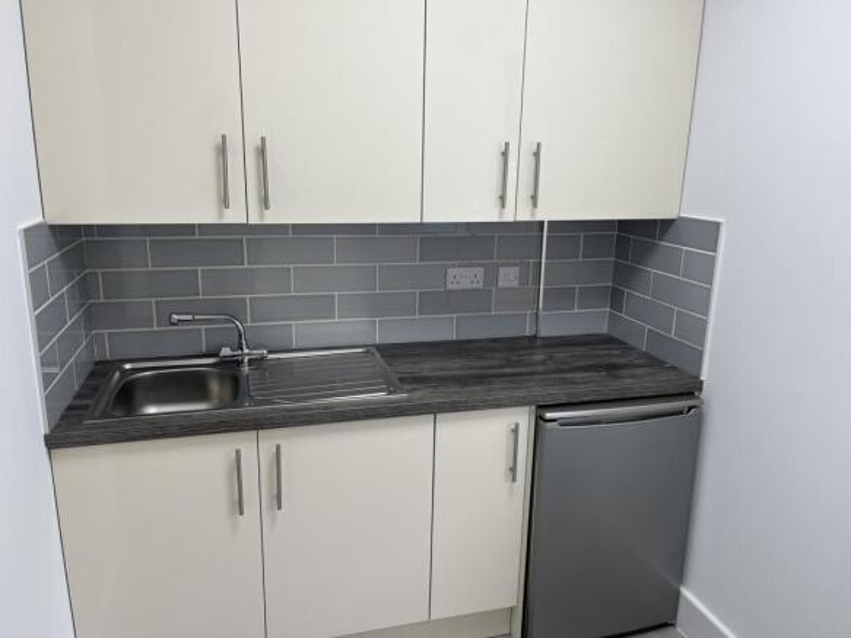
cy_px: 319
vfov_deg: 53.0
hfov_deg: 67.3
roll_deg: -1.3
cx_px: 426
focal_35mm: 26
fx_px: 639
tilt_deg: -14.5
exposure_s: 1/100
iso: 64
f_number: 1.6
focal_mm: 5.1
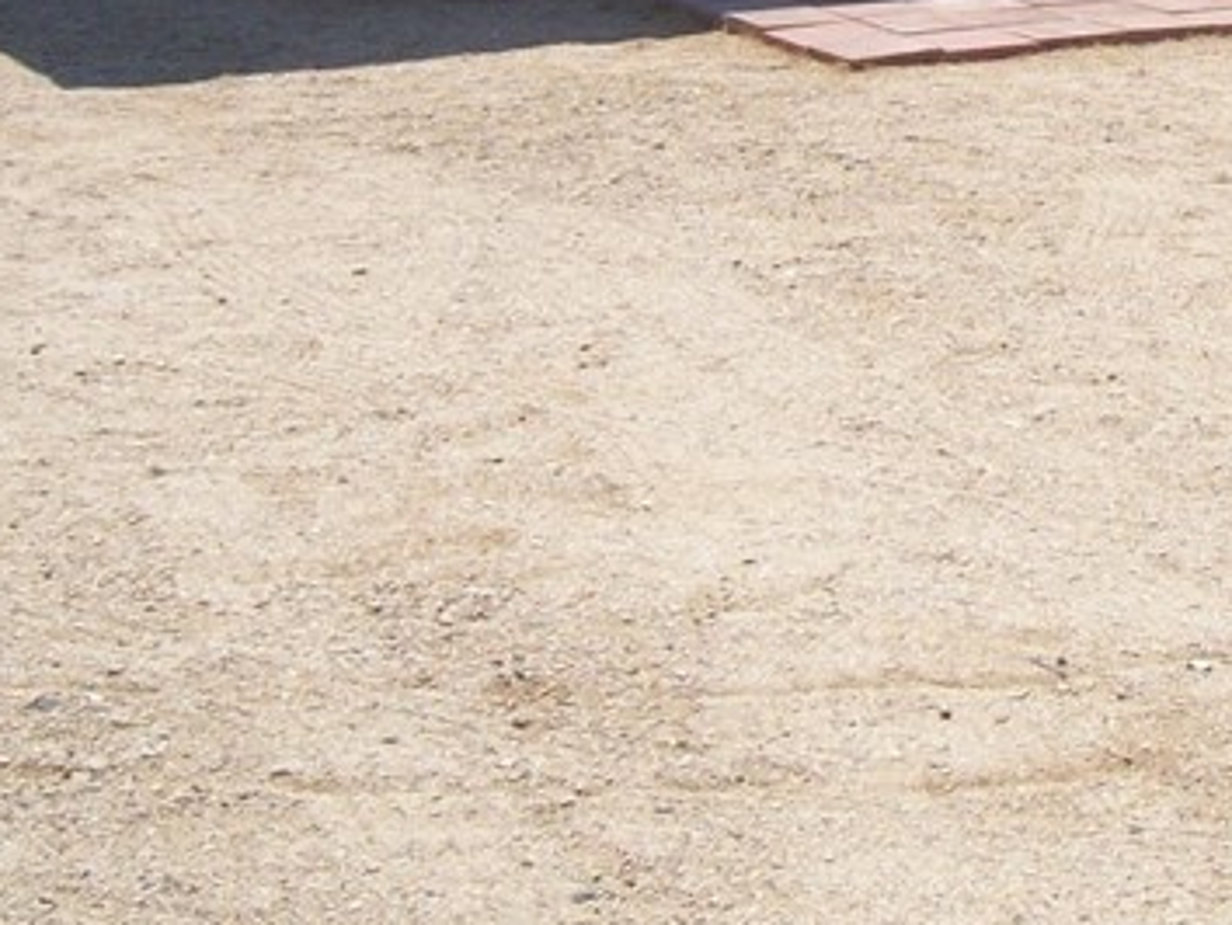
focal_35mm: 104
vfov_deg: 13.9
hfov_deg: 18.3
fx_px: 3704
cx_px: 1267
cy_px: -127
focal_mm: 6
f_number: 4.8
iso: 80
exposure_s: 1/611
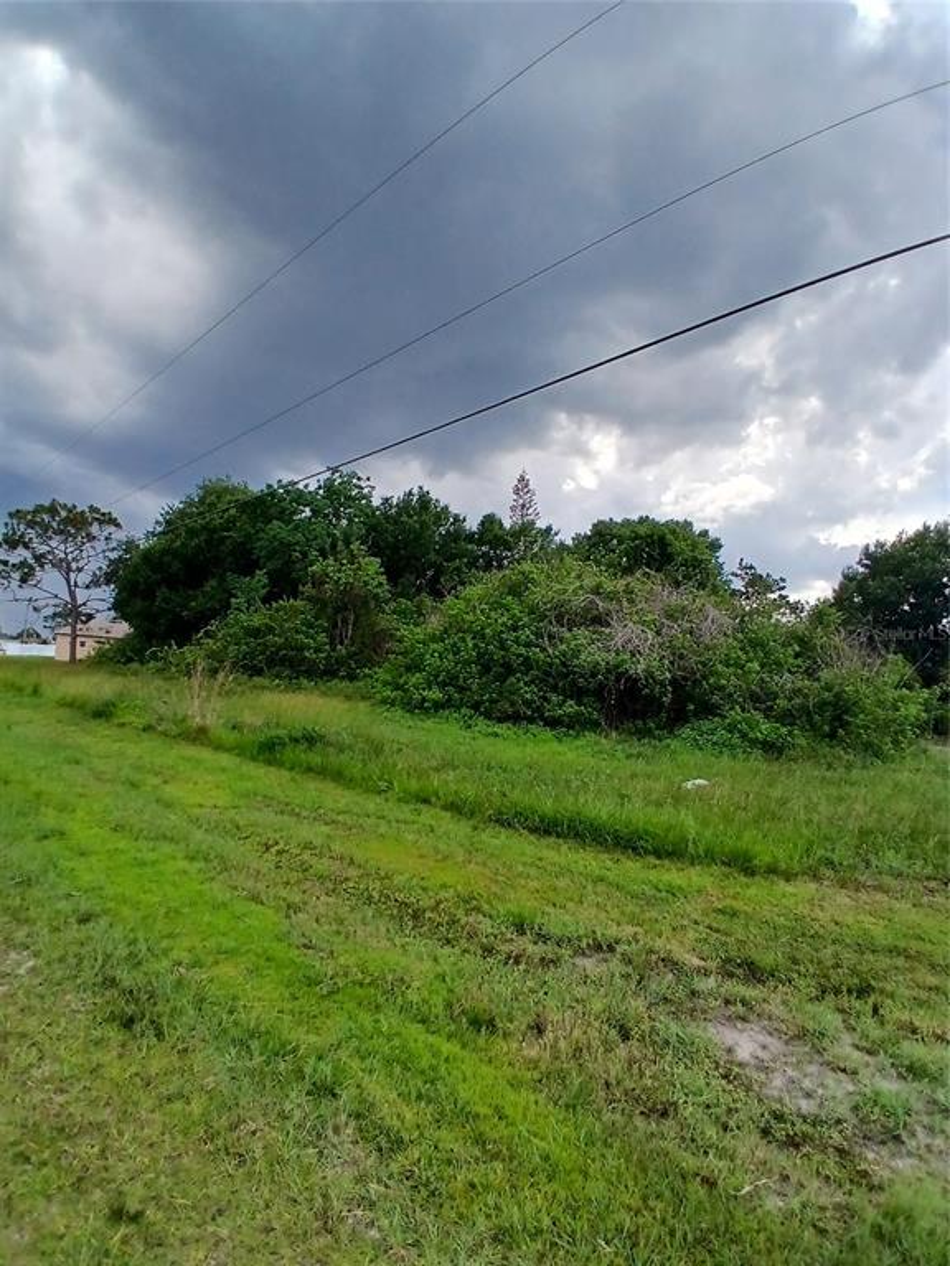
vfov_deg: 91.0
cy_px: 633
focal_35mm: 17
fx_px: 622
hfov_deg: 74.7
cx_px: 475
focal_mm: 1.4
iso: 50
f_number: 2.2
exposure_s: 1/625
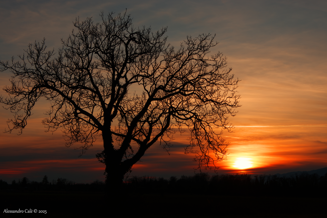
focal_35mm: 54
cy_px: 109
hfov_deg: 36.9
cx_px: 164
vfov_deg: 25.1
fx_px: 491
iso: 125
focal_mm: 36
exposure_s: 1/400
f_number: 10
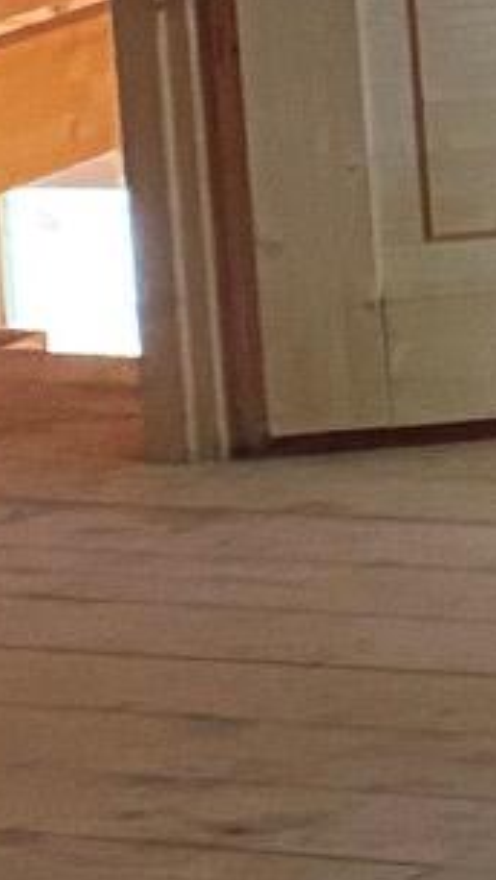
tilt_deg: -4.5
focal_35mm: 187
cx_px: 1067
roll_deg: +3.6
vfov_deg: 11.1
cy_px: -375
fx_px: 4364
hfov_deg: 6.3
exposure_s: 1/31
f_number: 1.8
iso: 640
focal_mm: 4.25
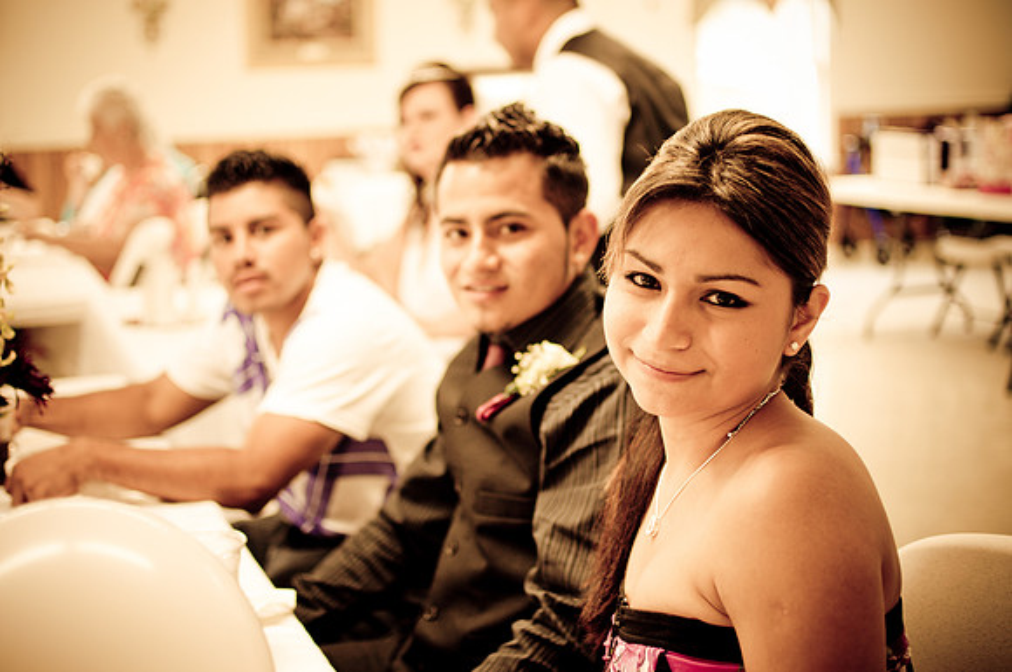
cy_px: 336
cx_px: 506
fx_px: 1474
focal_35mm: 52
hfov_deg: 37.9
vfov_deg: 25.7
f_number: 1.8
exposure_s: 1/20
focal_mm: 35
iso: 200
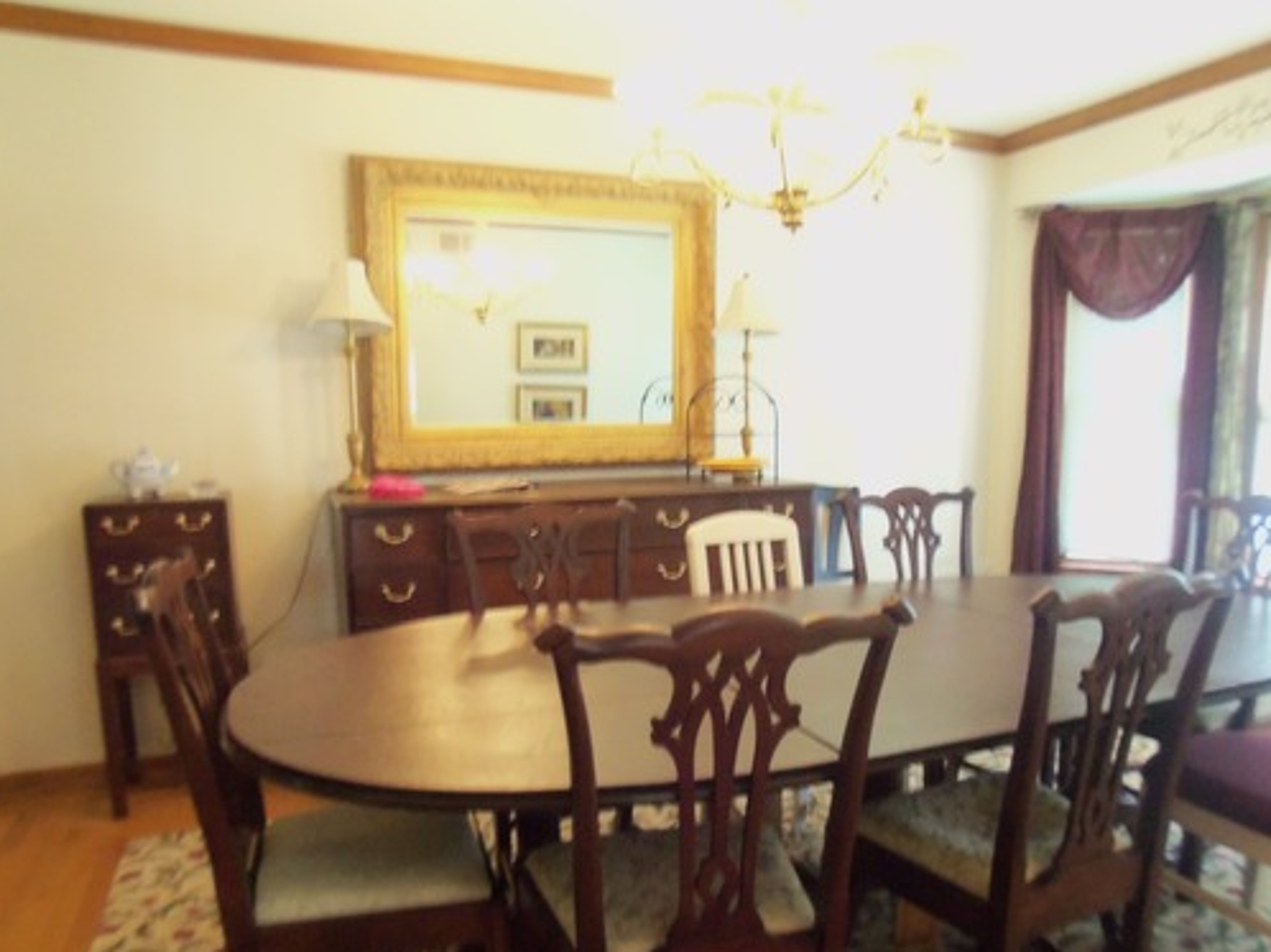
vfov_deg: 39.5
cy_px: 556
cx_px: 704
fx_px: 1321
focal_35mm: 36
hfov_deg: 51.3
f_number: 3.9
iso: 400
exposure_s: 1/4
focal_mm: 5.1
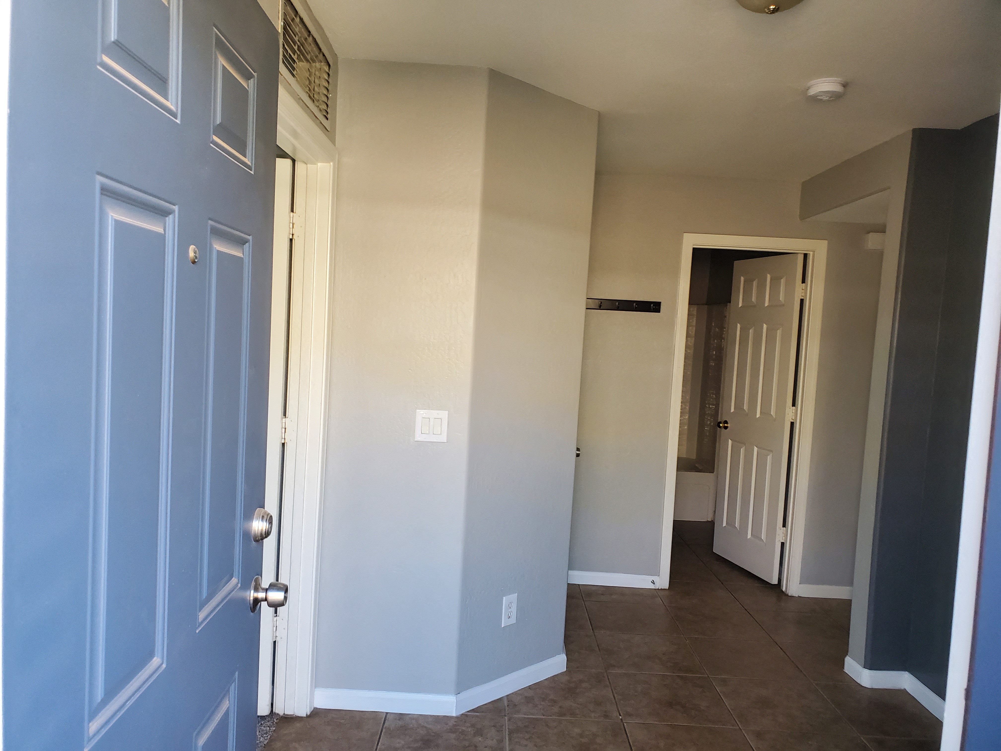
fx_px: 752
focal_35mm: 26
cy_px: 376
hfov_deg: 67.3
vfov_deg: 53.1
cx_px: 500
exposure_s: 1/60
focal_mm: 4.3
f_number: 2.4
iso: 200
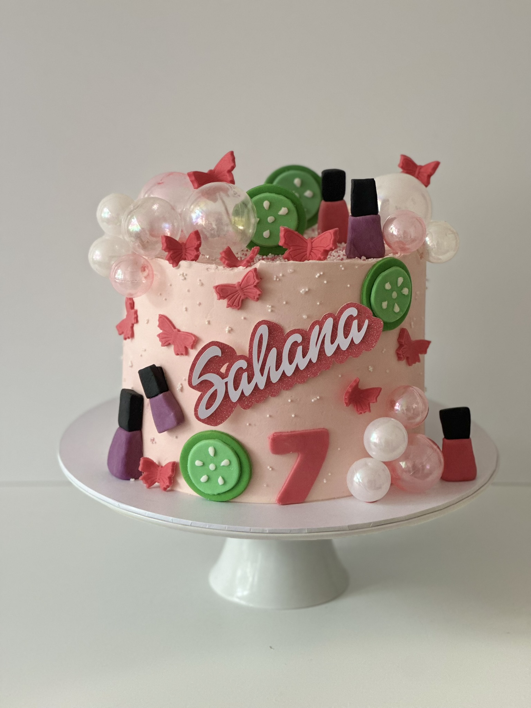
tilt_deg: -16.0
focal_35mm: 77
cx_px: 266
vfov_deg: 25.3
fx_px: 1575
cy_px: 354
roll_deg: -0.8
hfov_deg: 19.1
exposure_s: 1/50
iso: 160
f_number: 2.8
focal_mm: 9
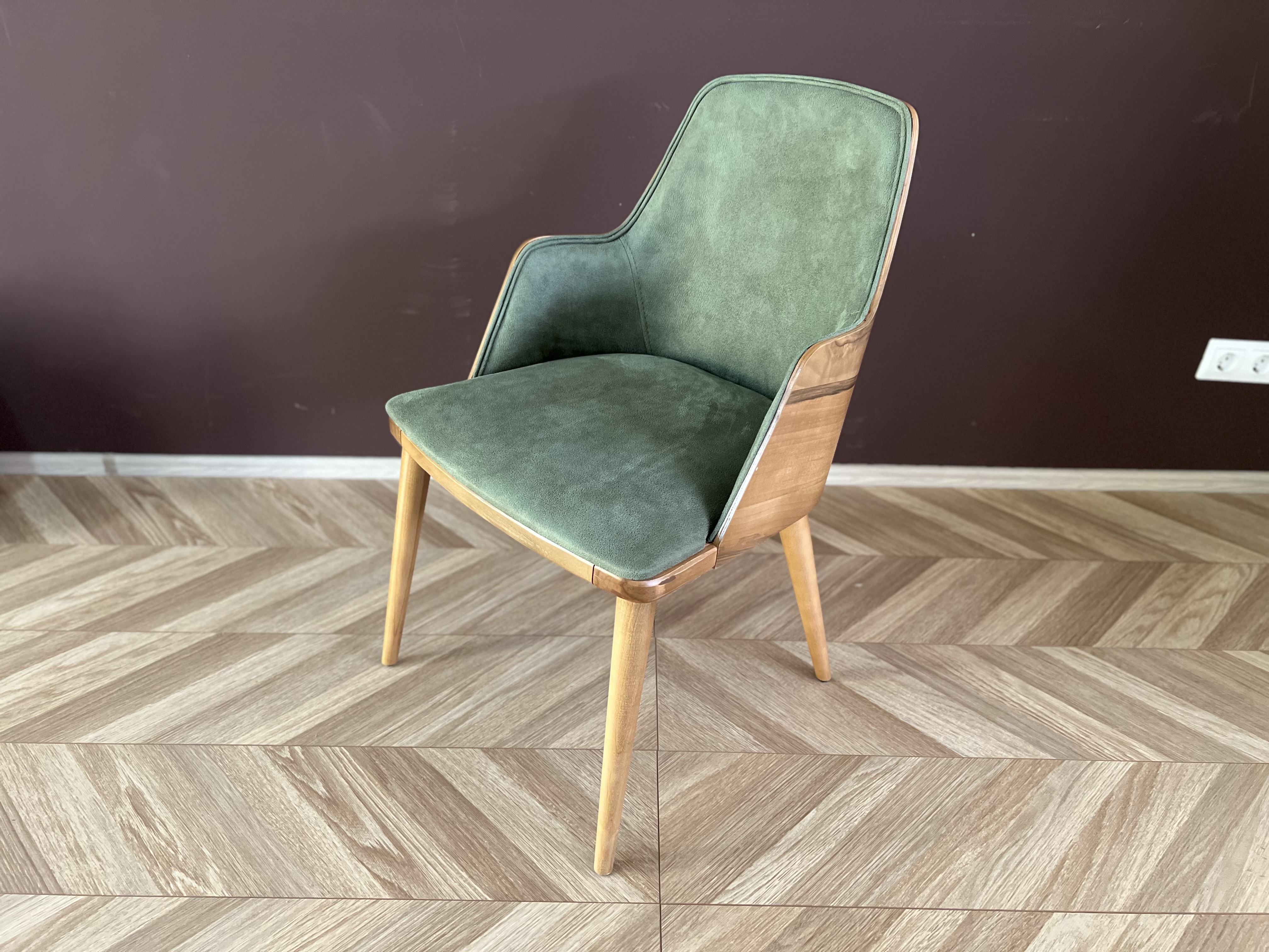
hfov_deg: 67.3
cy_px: 476
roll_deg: -1.1
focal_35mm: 26
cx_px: 634
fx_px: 953
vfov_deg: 53.1
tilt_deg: -31.7
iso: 320
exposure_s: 1/50
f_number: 1.5
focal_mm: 5.7
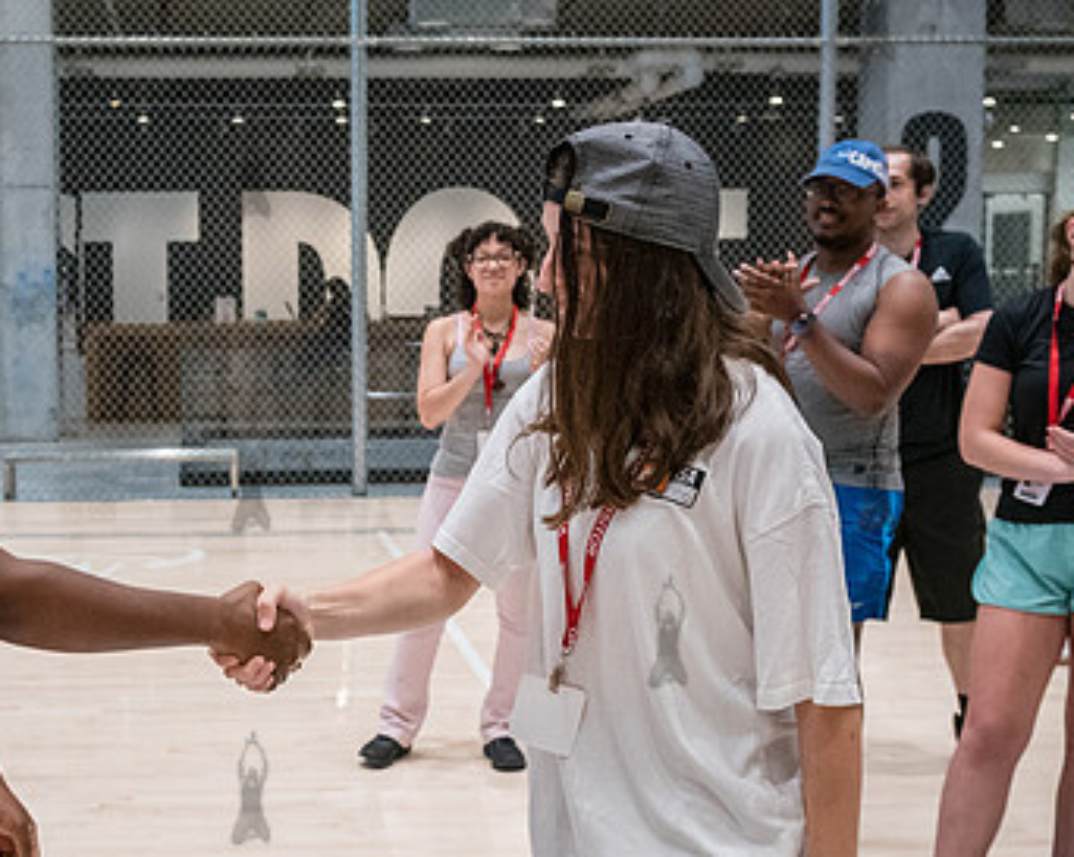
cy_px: 465
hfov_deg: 32.0
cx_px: 284
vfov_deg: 26.2
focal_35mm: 58
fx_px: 1842
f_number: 4
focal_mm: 31
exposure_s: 1/400
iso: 5000
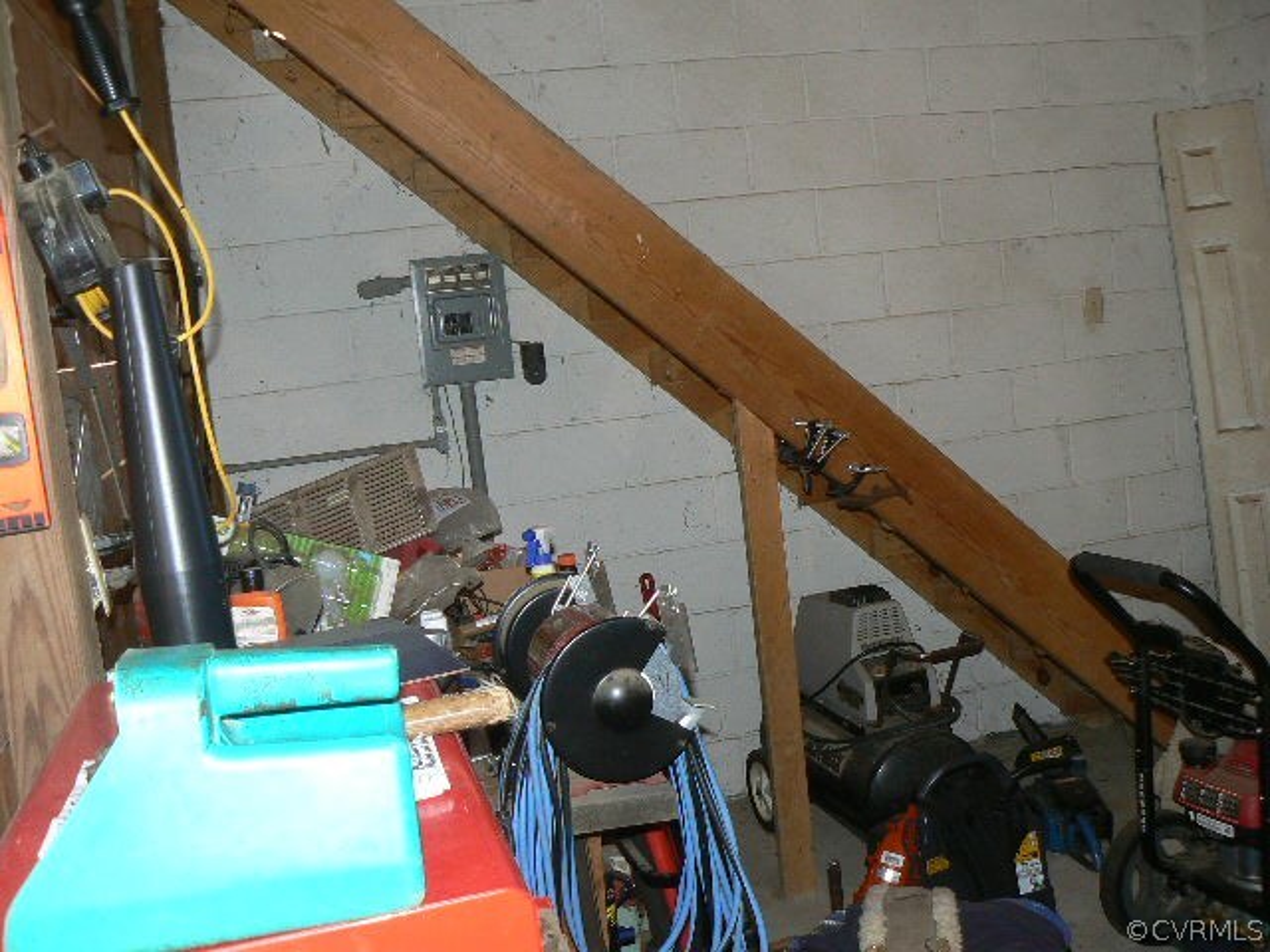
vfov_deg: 39.7
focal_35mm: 36
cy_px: 476
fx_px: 1321
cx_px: 635
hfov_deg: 51.4
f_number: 2.8
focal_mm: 6
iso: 100
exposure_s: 1/30
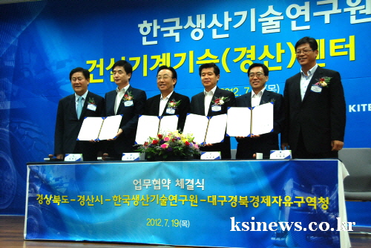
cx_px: 186
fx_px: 495
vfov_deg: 28.1
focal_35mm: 48
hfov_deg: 41.1
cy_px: 124
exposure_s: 1/125
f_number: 5.6
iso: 800
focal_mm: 32
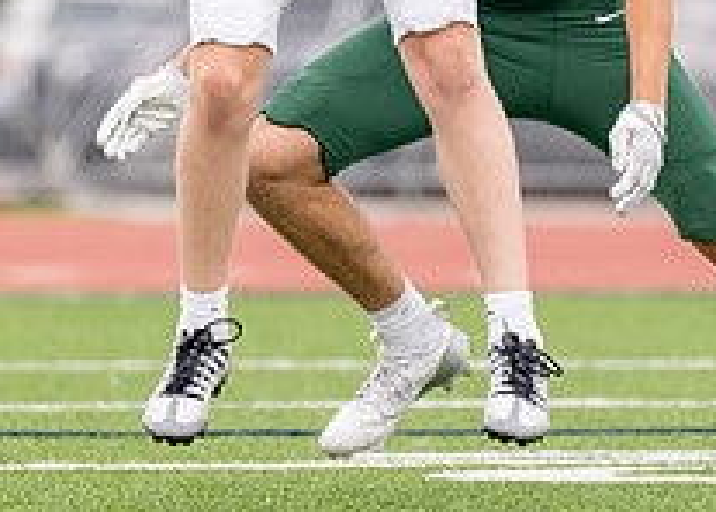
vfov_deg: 1.7
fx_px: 16904
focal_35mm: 831
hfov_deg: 2.4
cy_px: 90
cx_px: 335
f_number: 2.8
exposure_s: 1/2500
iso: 250
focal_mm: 200
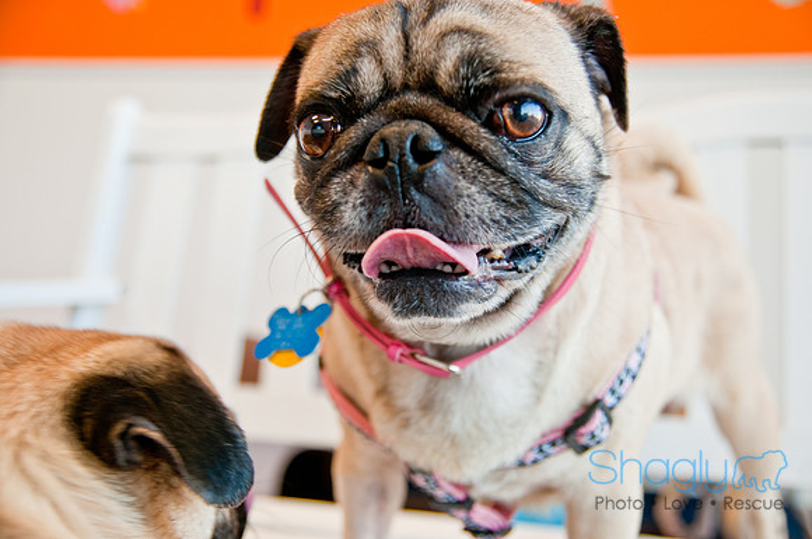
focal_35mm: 40
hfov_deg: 48.0
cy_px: 270
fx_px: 912
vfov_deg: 32.9
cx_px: 406
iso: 400
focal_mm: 27
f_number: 3.2
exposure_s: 1/160
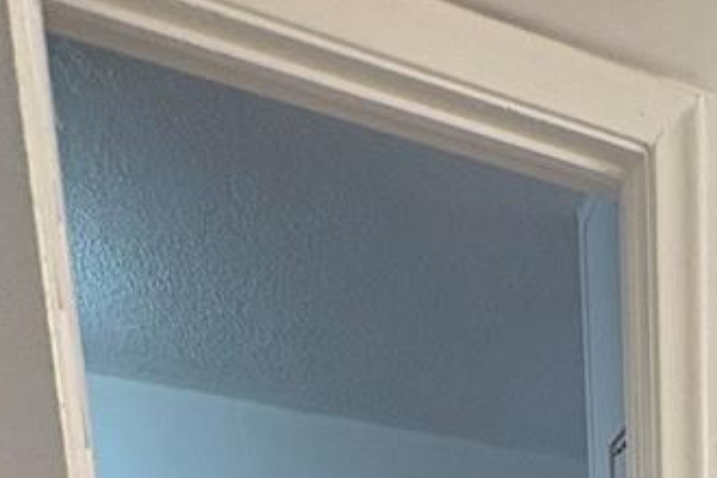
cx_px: 784
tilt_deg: -11.6
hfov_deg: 33.0
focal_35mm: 53
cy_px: 1125
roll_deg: -0.5
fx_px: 1056
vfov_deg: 15.3
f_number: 2.2
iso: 200
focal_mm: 2.22
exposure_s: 1/120
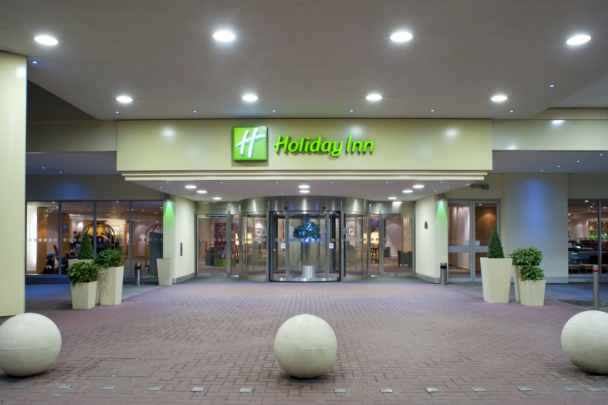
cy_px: 202
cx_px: 304
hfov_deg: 65.5
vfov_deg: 46.3
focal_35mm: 28
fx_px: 473
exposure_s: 1
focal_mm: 28
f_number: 4
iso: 200
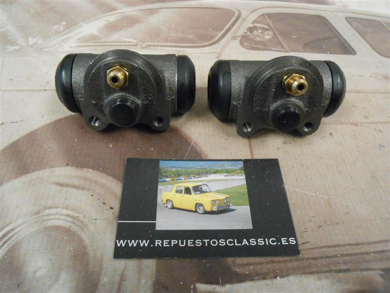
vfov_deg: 53.1
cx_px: 195
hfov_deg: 67.3
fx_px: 293
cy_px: 146
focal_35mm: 26
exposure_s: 1/25
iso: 800
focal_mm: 4.6
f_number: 3.5
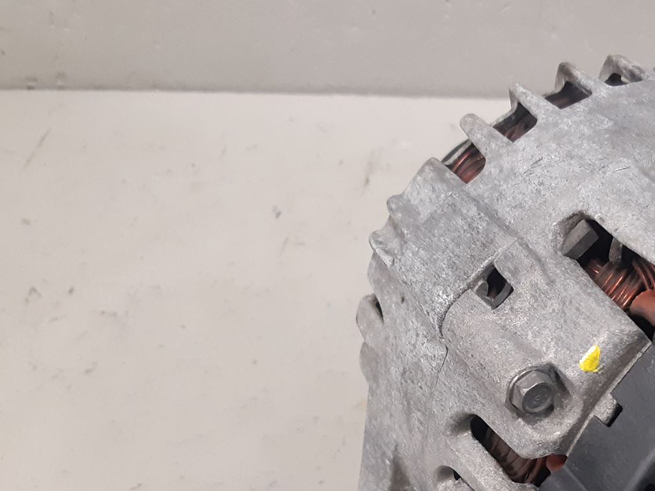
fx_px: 1003
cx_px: 536
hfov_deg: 34.9
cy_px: 449
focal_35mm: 53
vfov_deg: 26.5
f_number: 1.7
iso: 250
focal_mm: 3.93
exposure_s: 1/50
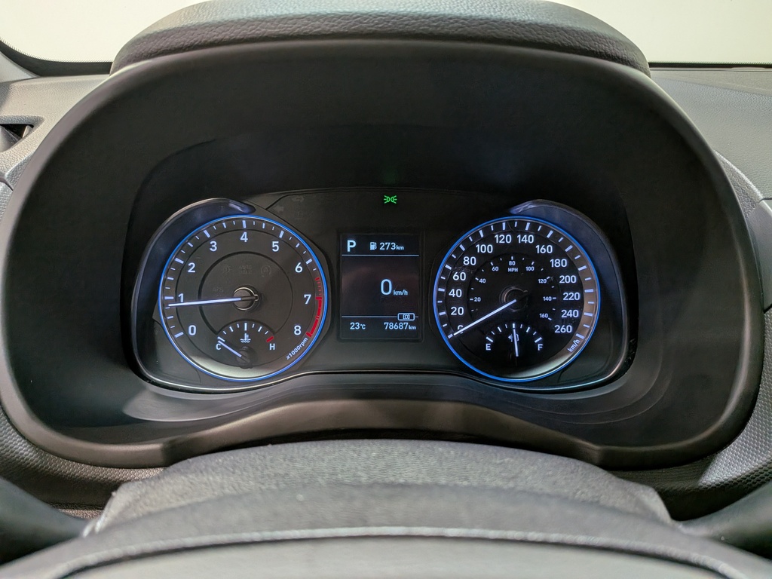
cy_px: 290
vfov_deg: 56.8
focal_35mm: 24
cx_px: 386
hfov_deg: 71.6
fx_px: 535
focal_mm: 4.53
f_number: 1.7
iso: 284
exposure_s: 1/120
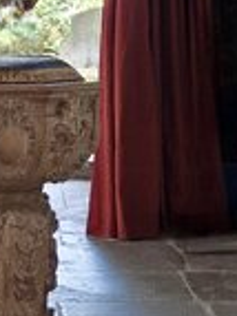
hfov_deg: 11.3
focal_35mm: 129
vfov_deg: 15.2
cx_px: -7
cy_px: 51
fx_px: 1179
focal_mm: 6.4
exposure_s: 1/120
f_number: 1.8
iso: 250
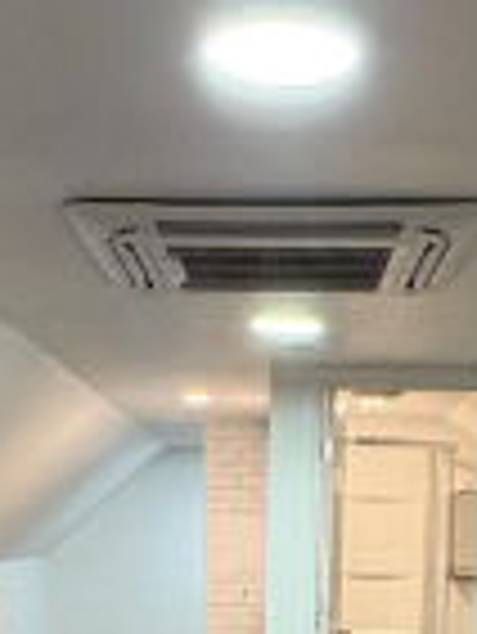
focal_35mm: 66
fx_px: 1211
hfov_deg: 22.3
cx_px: 252
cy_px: 780
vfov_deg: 25.9
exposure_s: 1/60
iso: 250
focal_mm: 2.22
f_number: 2.2
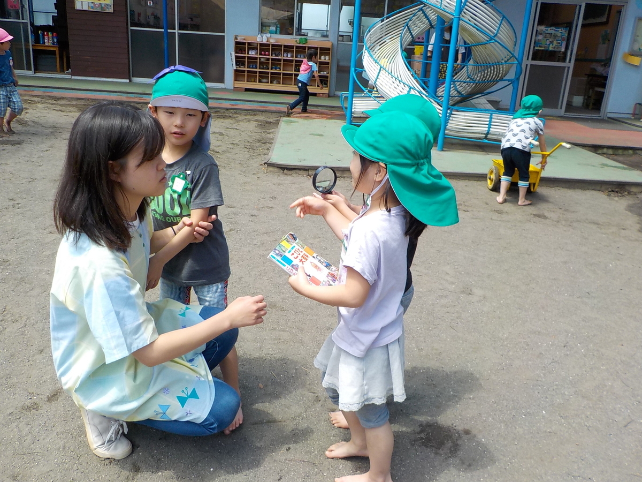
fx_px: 556
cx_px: 321
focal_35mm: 30
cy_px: 241
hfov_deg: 60.0
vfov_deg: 46.8
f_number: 3.3
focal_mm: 4.1
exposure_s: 1/320
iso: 125
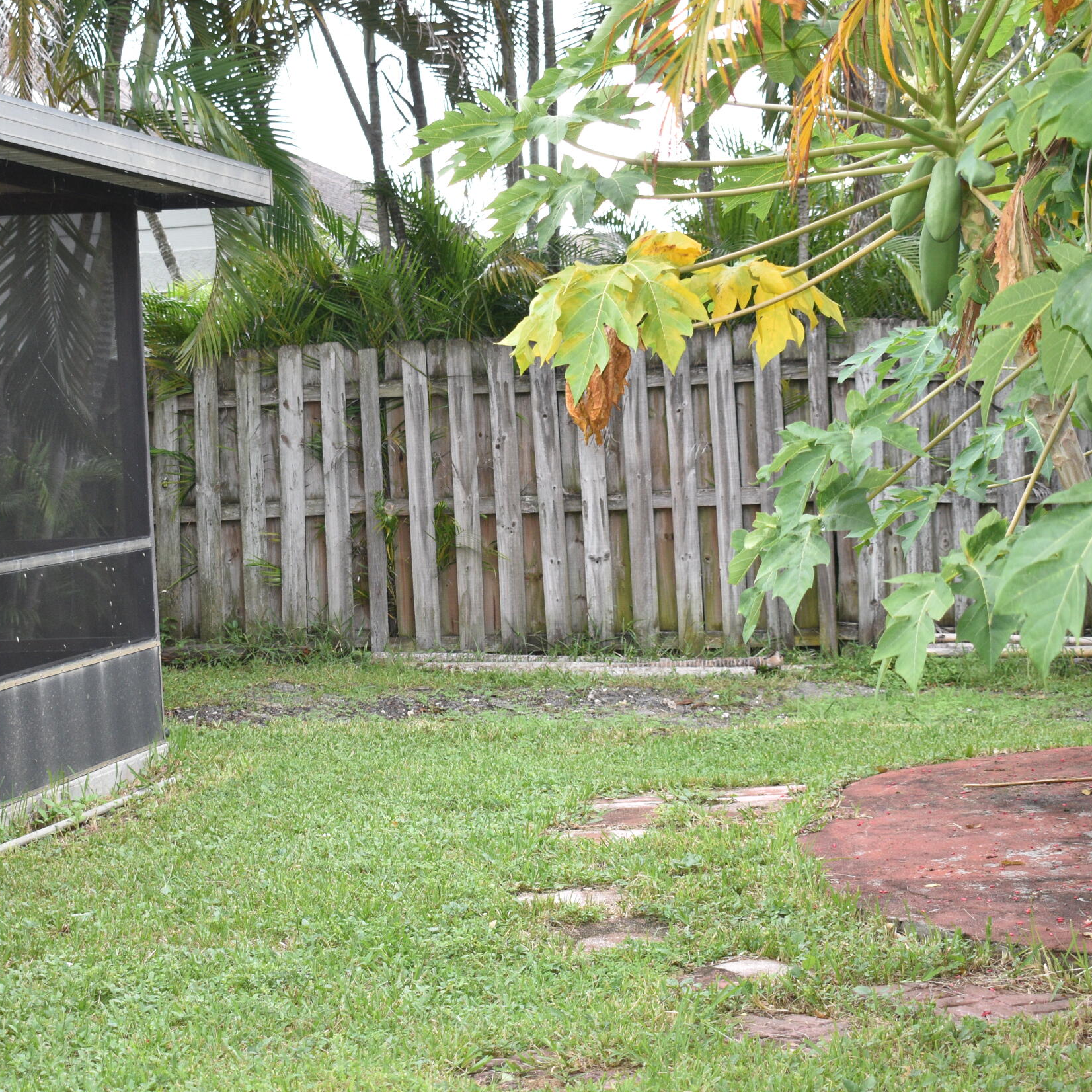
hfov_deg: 24.0
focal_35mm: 72
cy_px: 484
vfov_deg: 24.1
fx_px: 2562
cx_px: 410
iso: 400
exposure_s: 1/80
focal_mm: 31
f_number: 4.5
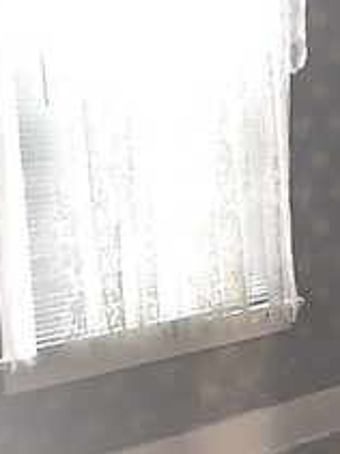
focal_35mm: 66
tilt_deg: -9.5
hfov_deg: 21.1
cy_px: 237
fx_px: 865
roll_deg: +1.2
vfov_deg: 29.4
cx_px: 372
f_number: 2.2
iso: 50
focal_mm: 4.15
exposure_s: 1/4
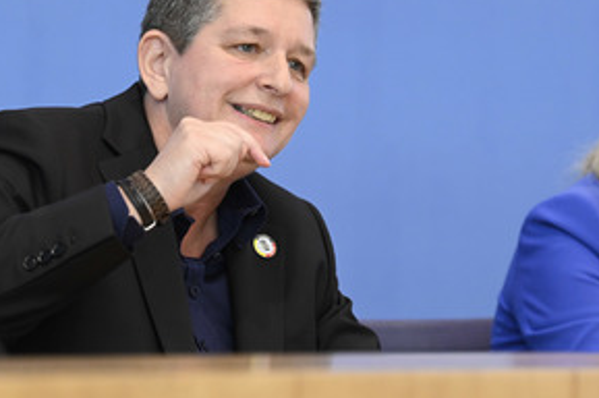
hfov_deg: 11.4
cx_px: 341
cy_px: 133
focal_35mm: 181
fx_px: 3008
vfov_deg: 7.6
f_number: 5
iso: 3200
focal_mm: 116
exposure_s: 1/800
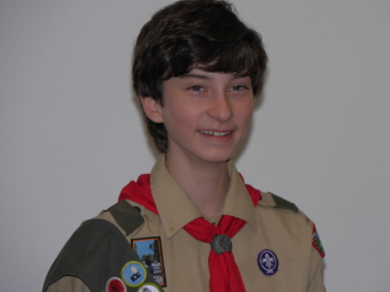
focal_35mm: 236
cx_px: 228
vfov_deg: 6.3
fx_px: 2658
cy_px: 122
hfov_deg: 8.4
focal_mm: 97
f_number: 5.4
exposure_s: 1/125
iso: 200
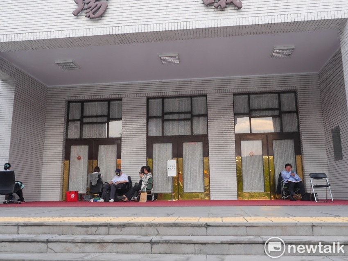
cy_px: 130
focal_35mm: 32
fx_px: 322
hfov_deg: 56.8
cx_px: 174
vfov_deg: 44.1
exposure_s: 1/13
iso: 200
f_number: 14
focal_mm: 16
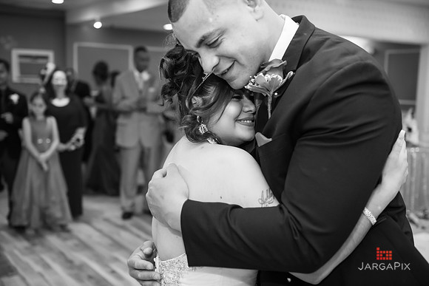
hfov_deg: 44.5
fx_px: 524
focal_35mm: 44
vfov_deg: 30.5
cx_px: 214
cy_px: 143
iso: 800
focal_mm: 44
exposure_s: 1/125
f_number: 3.2
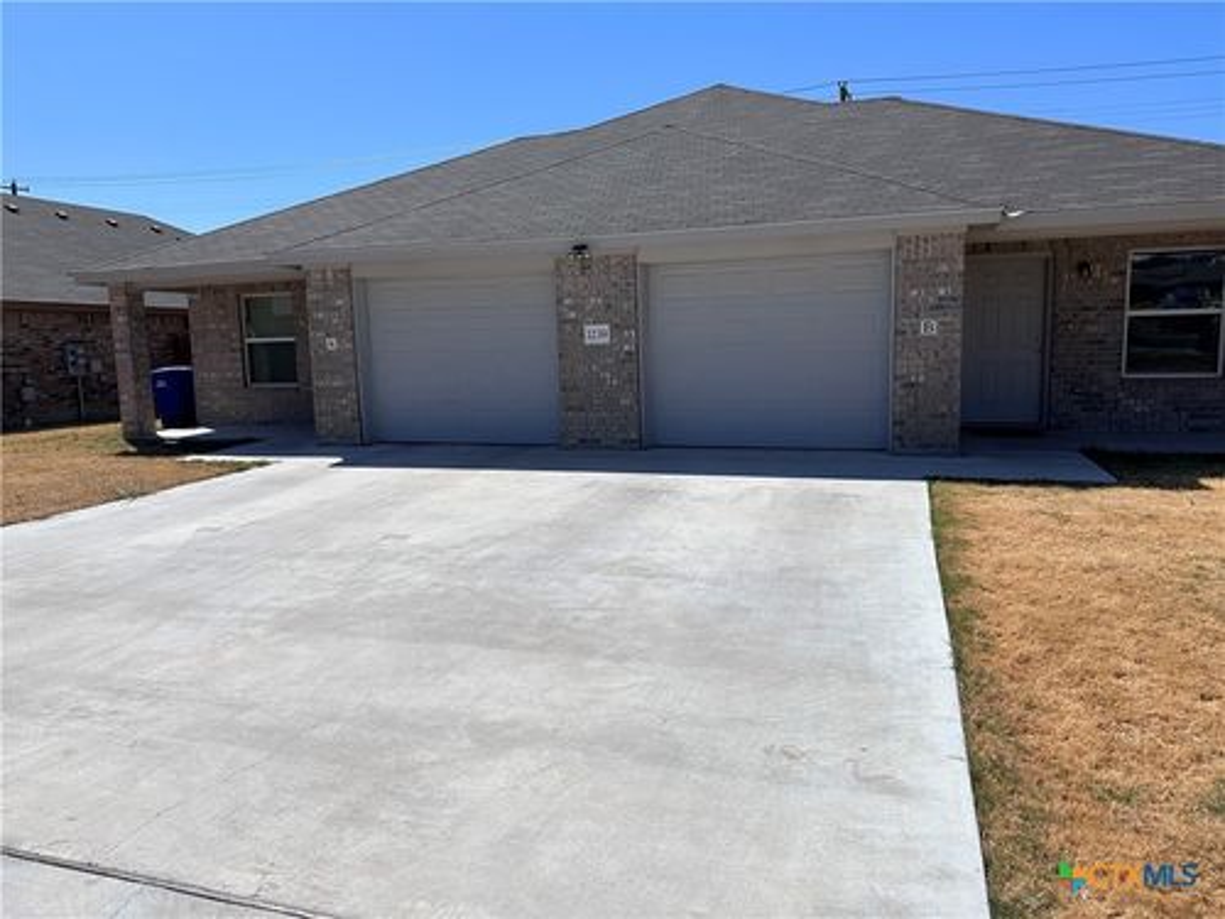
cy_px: 460
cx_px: 612
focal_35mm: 24
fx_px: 849
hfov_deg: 71.6
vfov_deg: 56.8
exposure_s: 1/10753
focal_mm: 6.86
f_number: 1.78
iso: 80
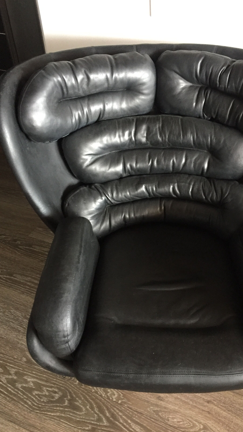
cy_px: 218
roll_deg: -0.4
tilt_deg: -40.2
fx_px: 367
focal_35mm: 32
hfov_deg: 36.3
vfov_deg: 61.0
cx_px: 163
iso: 250
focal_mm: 4.15
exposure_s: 1/20
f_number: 2.2
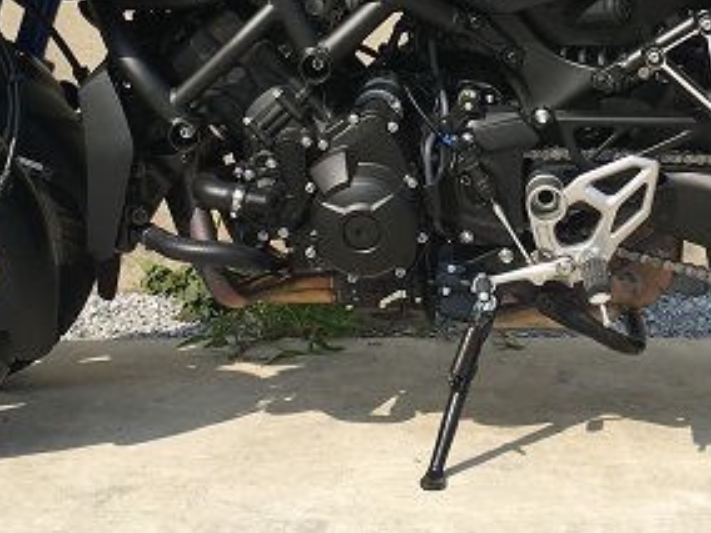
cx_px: 416
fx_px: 1479
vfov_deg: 19.7
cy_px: -34
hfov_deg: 27.0
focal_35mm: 72
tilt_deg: +2.4
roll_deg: +0.0
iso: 25
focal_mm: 4.15
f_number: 2.2
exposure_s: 1/1068
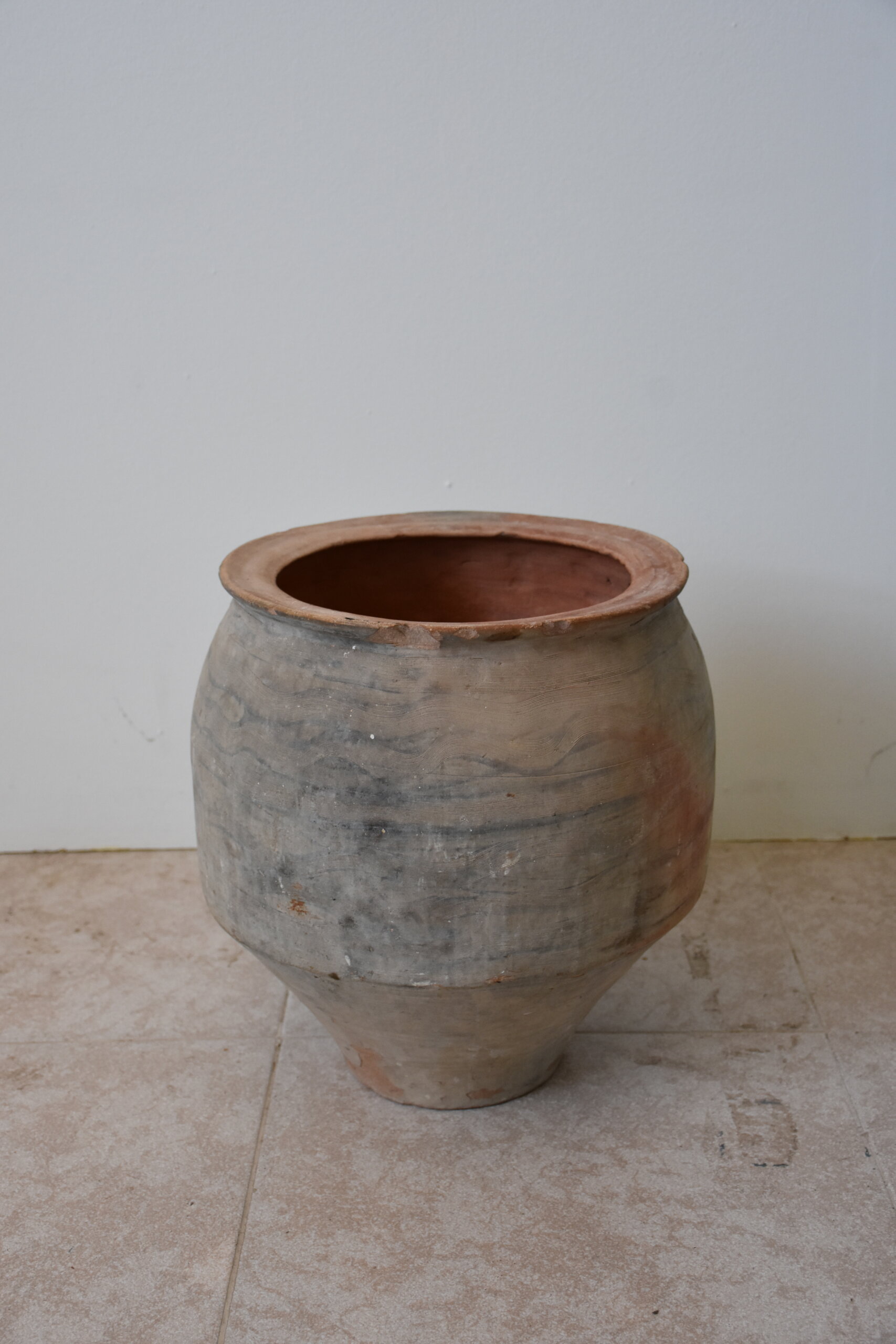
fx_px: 1680
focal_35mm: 45
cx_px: 448
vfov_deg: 43.6
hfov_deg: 29.9
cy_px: 672
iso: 800
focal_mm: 30
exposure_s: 1/80
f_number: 4.5
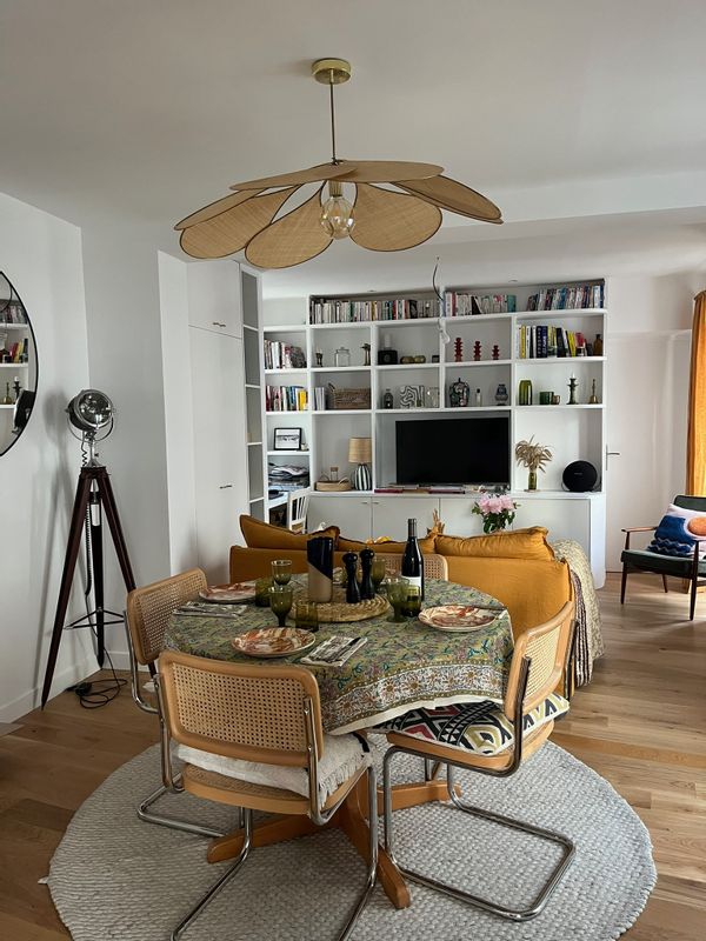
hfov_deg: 53.1
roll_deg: +1.8
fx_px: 707
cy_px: 470
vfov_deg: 67.3
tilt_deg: -5.0
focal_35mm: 26
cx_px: 353
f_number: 1.6
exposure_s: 1/60
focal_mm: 5.1
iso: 320
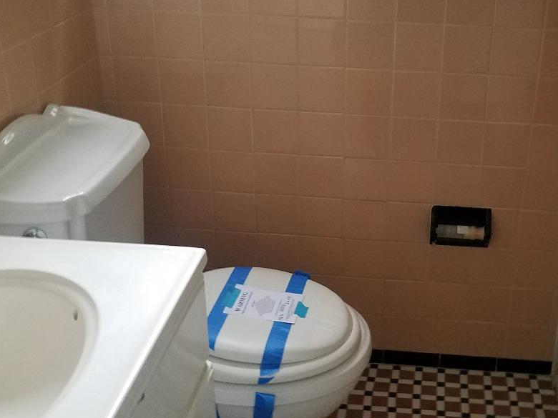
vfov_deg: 30.3
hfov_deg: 39.2
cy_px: 213
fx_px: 774
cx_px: 375
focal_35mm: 48
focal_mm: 4.2
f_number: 1.7
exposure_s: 1/10
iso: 250
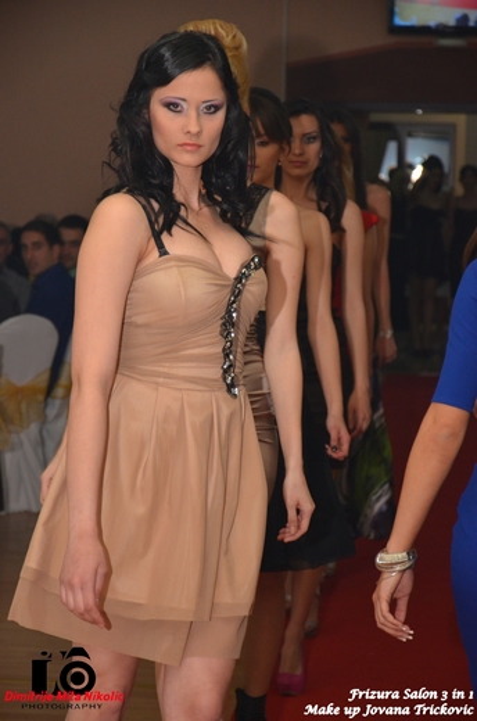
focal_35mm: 128
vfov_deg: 16.1
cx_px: 238
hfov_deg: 10.7
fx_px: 2547
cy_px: 360
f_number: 5.6
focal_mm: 85
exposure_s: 1/100
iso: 1000
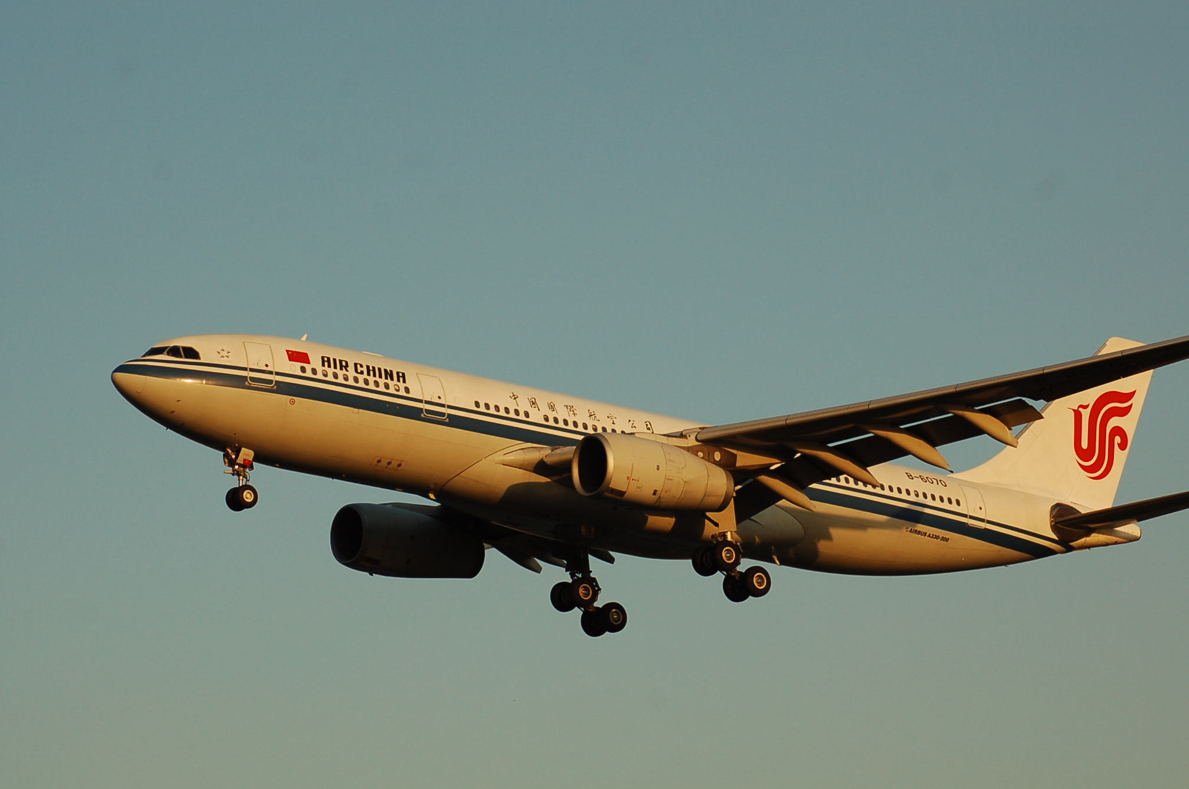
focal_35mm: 167
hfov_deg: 12.3
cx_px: 658
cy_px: 383
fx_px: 5507
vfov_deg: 8.2
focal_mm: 100
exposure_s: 1/500
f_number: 5.6
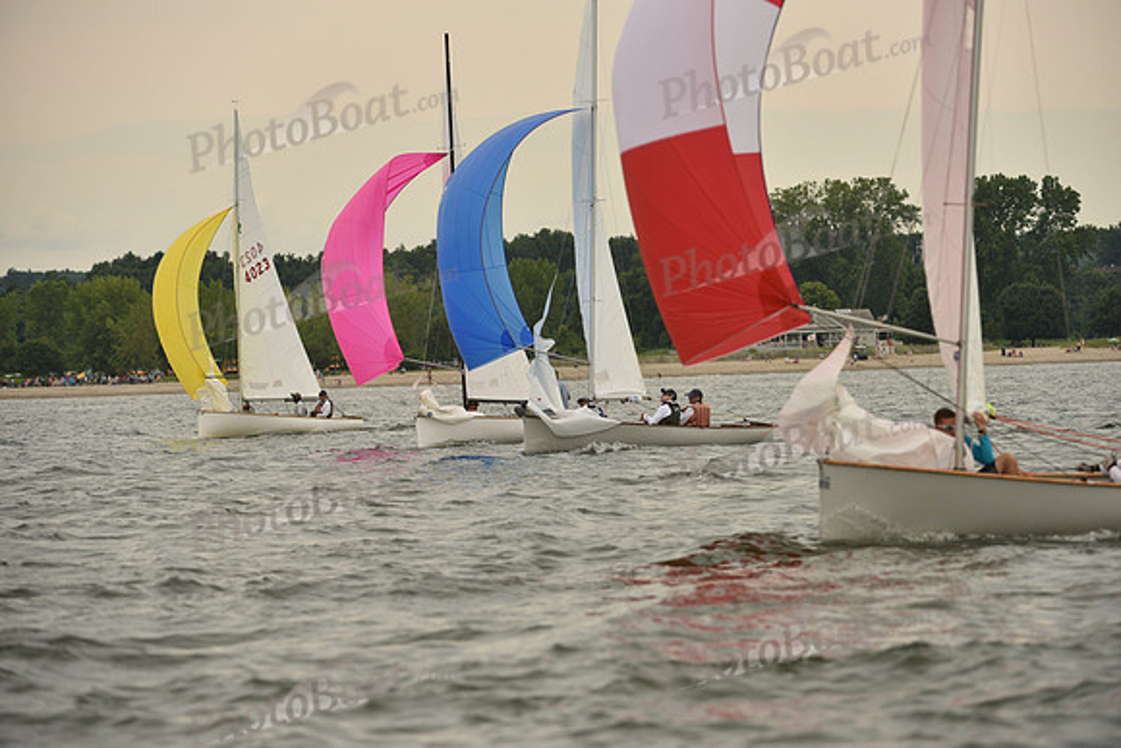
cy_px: 374
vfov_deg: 6.2
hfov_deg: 9.4
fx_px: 6852
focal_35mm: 220
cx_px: 560
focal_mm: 220
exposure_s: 1/1250
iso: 320
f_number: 5
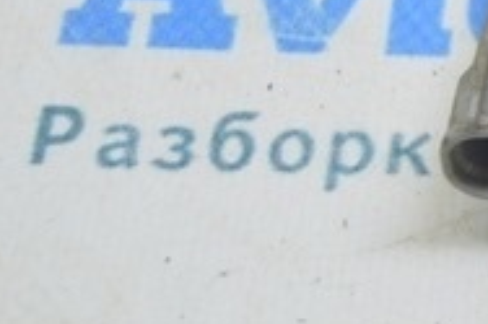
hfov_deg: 10.8
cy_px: -146
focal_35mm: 180
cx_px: 849
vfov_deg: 7.5
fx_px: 2438
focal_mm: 22
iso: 400
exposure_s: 1/40
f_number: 3.8
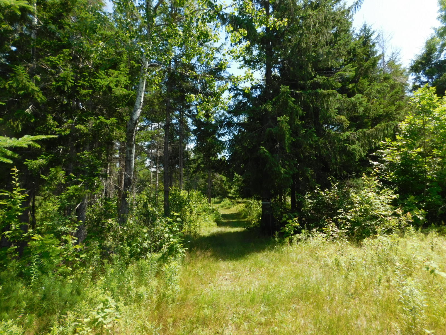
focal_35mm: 23
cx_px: 223
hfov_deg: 73.9
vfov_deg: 58.9
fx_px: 296
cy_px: 168
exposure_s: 1/800
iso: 125
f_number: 3
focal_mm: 4
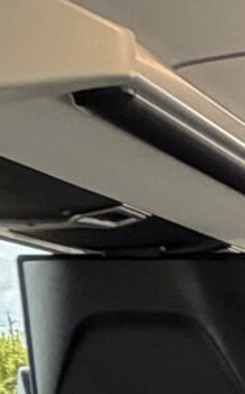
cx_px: 590
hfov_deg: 9.3
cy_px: 1072
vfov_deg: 11.8
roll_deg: +1.9
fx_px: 1350
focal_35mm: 126
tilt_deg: -27.6
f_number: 2.2
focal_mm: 2.22
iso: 320
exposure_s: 1/89
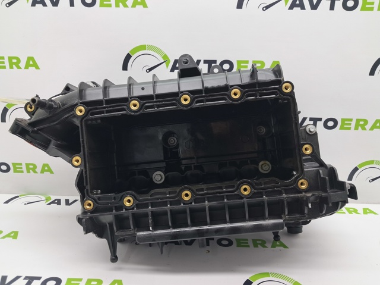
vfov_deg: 51.3
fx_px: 296
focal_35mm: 27
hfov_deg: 65.4
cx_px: 190
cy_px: 142
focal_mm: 4
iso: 50
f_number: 1.8
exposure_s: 1/50
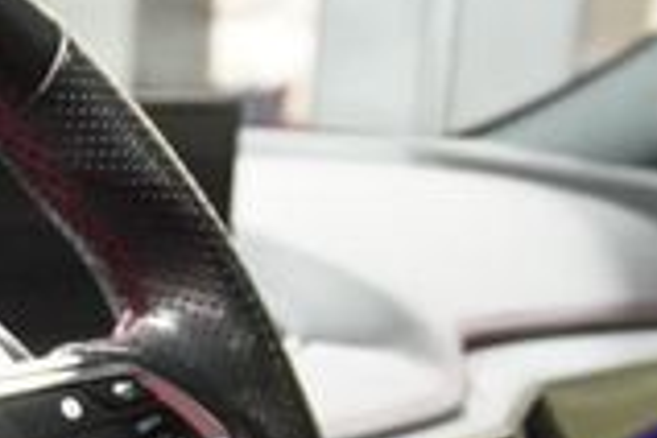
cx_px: 62
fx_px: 2537
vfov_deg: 9.5
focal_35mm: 139
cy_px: 719
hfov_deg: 14.6
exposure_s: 1/30
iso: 6400
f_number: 4
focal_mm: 23
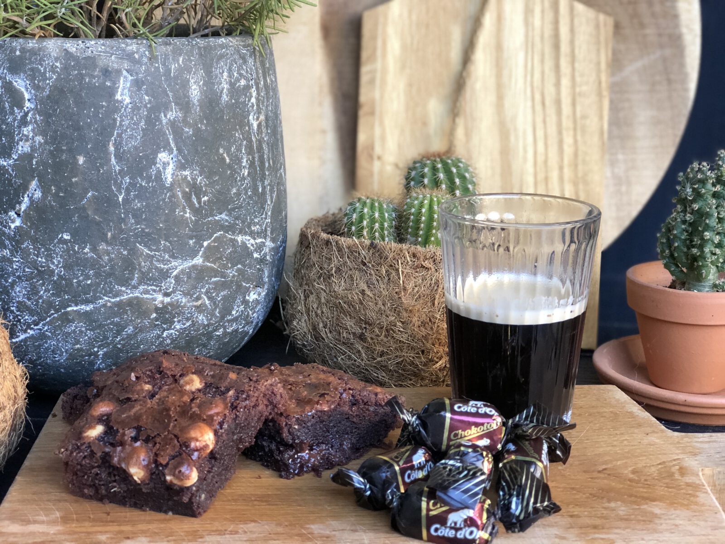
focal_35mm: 57
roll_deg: +0.0
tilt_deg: -16.0
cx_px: 362
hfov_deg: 33.8
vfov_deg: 25.7
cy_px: 272
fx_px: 1194
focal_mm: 6.6
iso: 125
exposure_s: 1/60
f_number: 2.8
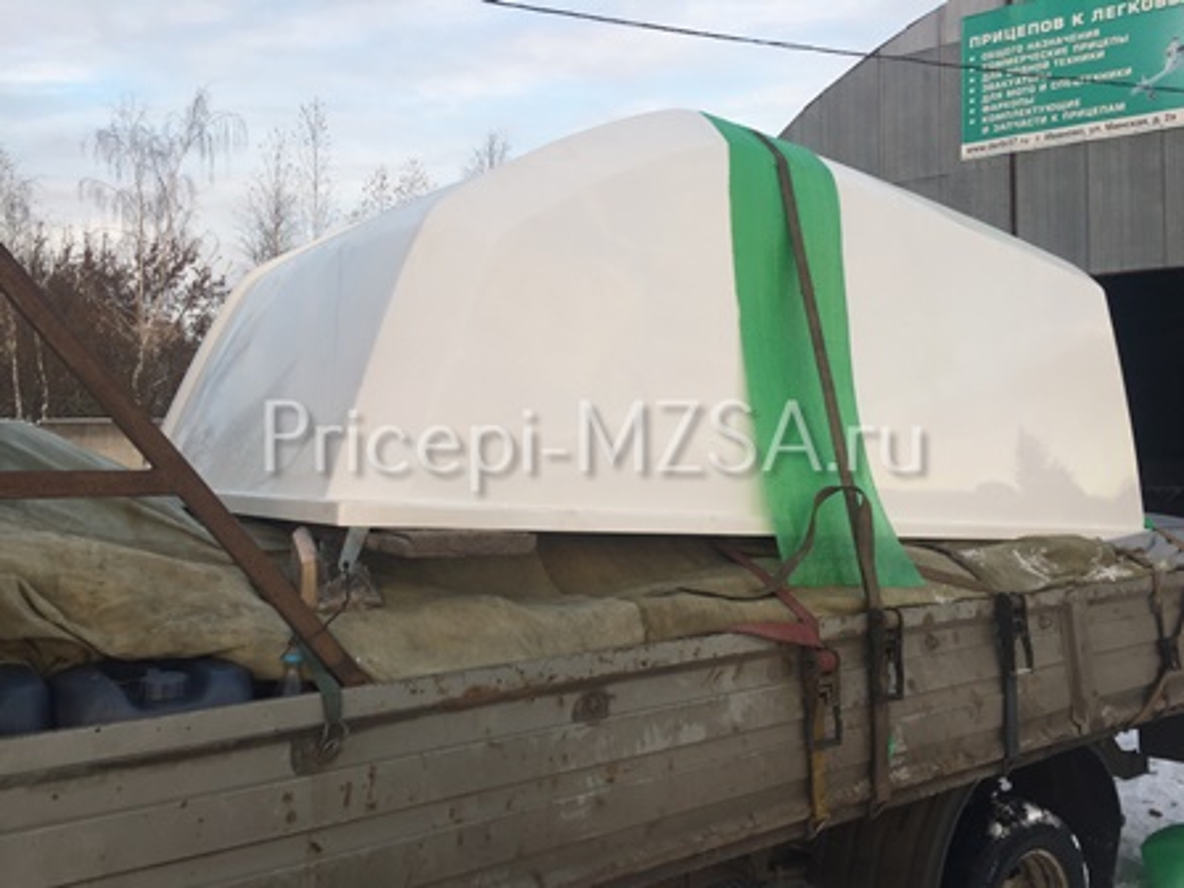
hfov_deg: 61.7
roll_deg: +1.1
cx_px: 592
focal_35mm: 29
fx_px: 992
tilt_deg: -0.7
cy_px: 444
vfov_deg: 48.2
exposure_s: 1/100
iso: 32
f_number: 2.2
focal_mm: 4.15
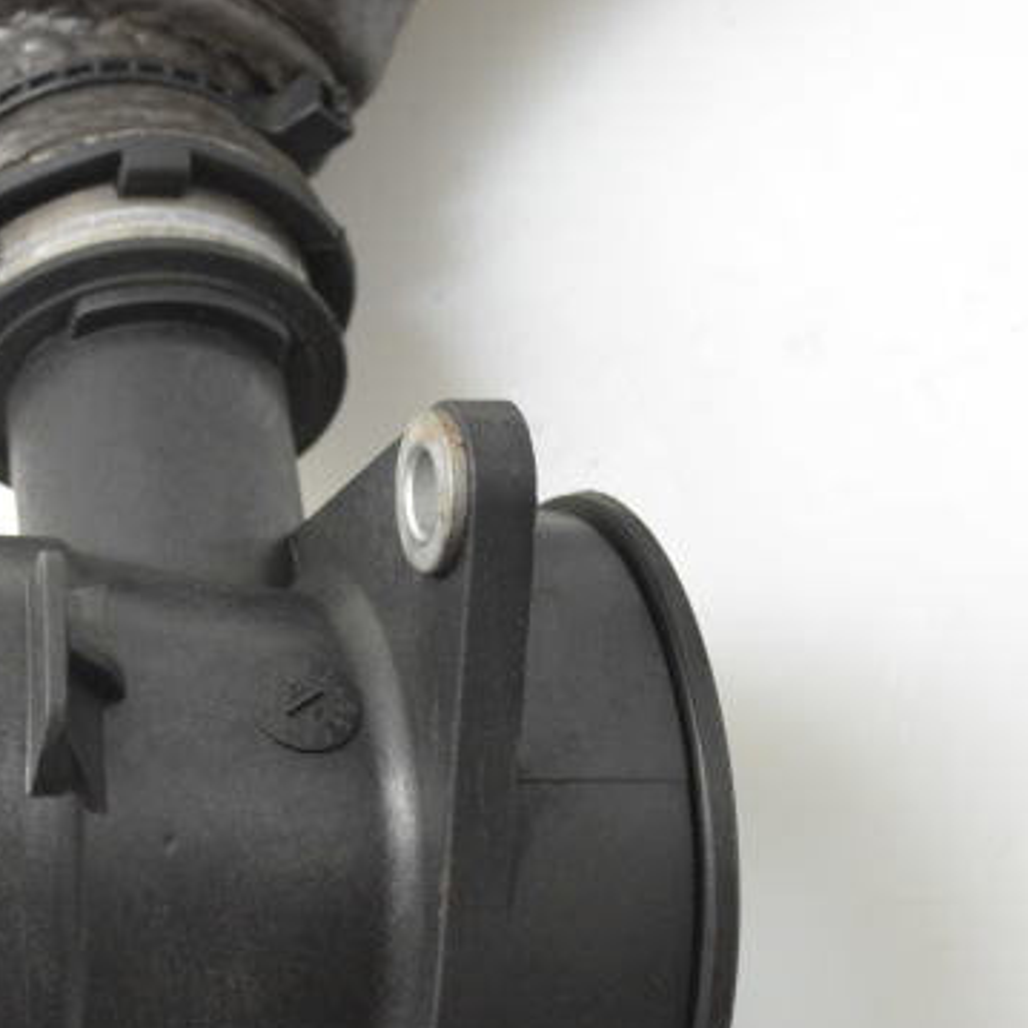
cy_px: 346
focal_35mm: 127
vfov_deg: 13.7
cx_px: 301
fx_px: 4274
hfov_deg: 13.7
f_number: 6.3
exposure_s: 1/160
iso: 2000
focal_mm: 35
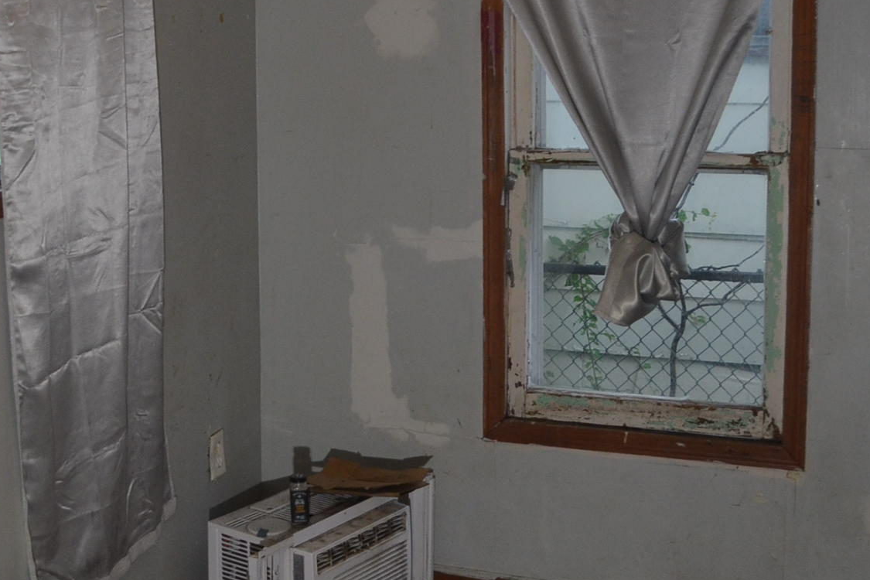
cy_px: 131
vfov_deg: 22.7
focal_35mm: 59
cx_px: 224
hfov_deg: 33.3
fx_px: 1426
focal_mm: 18
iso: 640
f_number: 4
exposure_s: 1/60
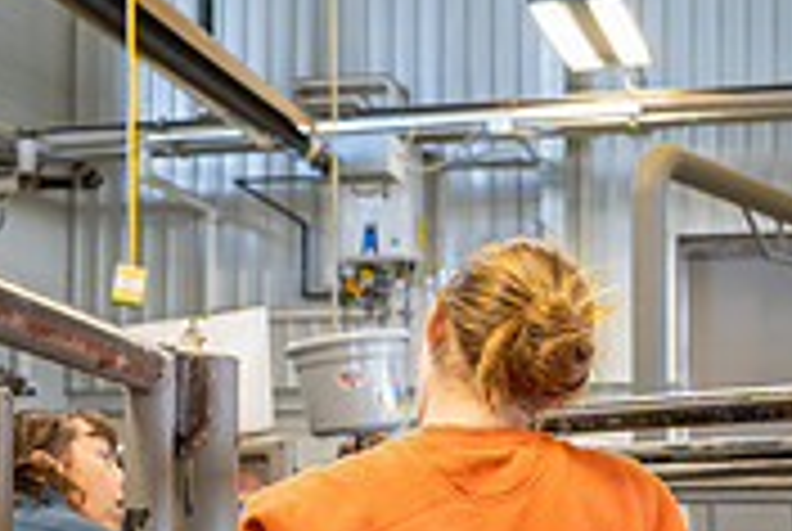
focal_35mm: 79
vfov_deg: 17.1
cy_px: 457
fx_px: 1741
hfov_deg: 25.6
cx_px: 418
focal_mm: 24
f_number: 2.8
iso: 1000
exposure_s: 1/125
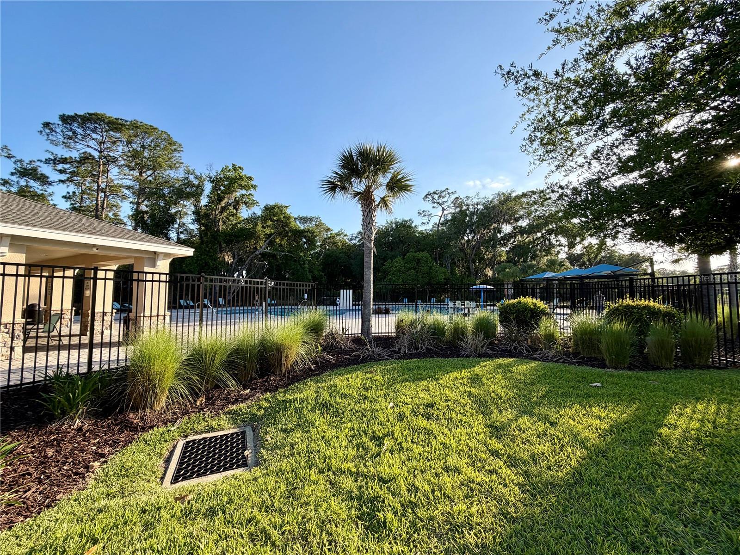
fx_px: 299
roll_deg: +0.0
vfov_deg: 85.7
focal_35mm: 14
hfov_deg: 102.1
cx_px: 370
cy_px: 278
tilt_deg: +3.2
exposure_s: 1/694
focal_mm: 2.22
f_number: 2.2
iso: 40
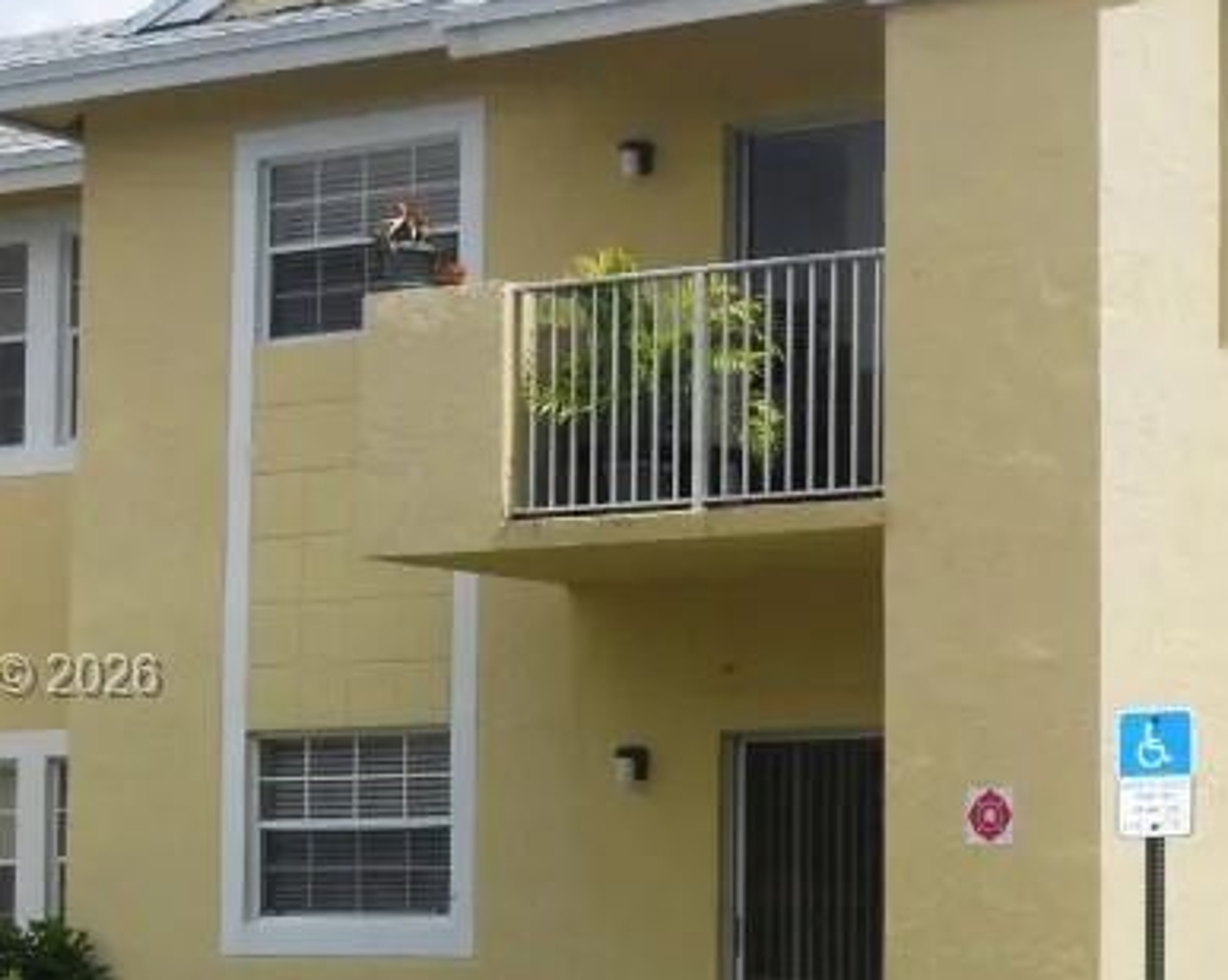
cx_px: 1114
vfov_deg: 14.5
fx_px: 3850
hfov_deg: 17.8
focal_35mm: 106
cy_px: 679
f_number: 6.4
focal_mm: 7.3
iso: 80
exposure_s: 1/320
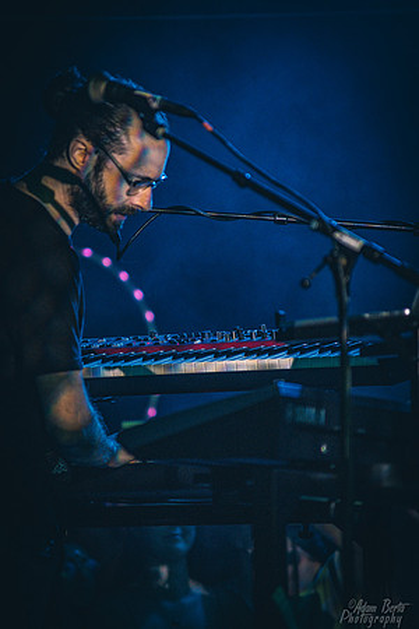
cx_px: 210
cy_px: 314
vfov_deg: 10.3
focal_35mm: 200
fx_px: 3491
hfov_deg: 6.9
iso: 3200
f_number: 4
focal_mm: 200
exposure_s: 1/100
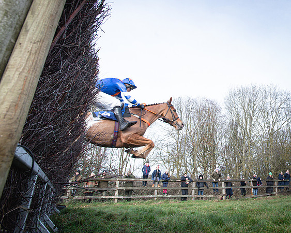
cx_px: 226
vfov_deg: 49.5
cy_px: 84
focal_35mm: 29
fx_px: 249
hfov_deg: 56.9
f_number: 8
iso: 2000
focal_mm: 19
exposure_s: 1/1000
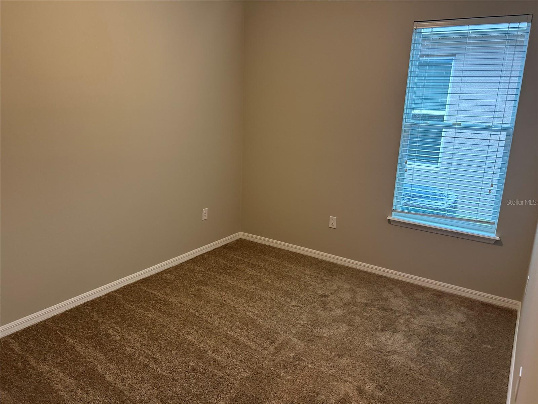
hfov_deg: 67.3
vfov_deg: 53.1
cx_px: 269
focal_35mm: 26
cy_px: 202
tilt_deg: -14.6
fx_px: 404
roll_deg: -2.3
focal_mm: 5.7
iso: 160
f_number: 1.5
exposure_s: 1/60
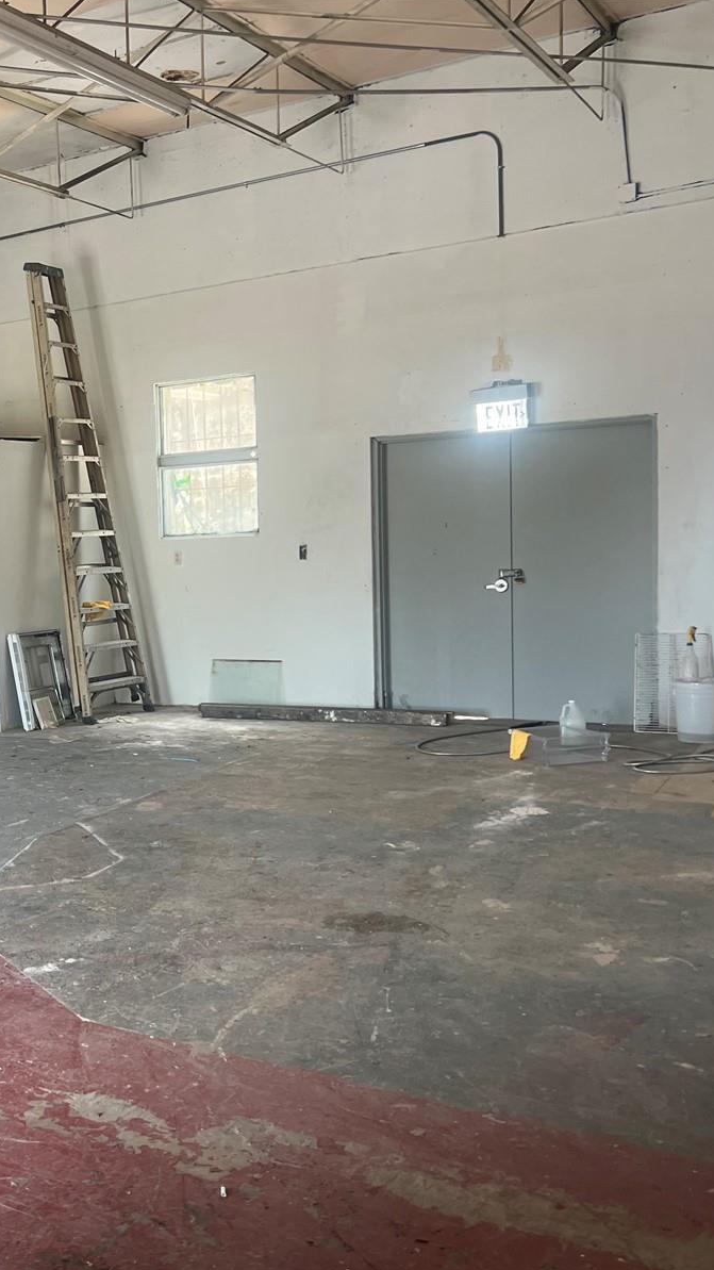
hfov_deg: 29.3
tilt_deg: -7.9
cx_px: 14
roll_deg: +2.5
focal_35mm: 38
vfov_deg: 52.8
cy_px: 634
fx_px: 1279
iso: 100
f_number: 1.5
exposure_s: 1/120
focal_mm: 5.7
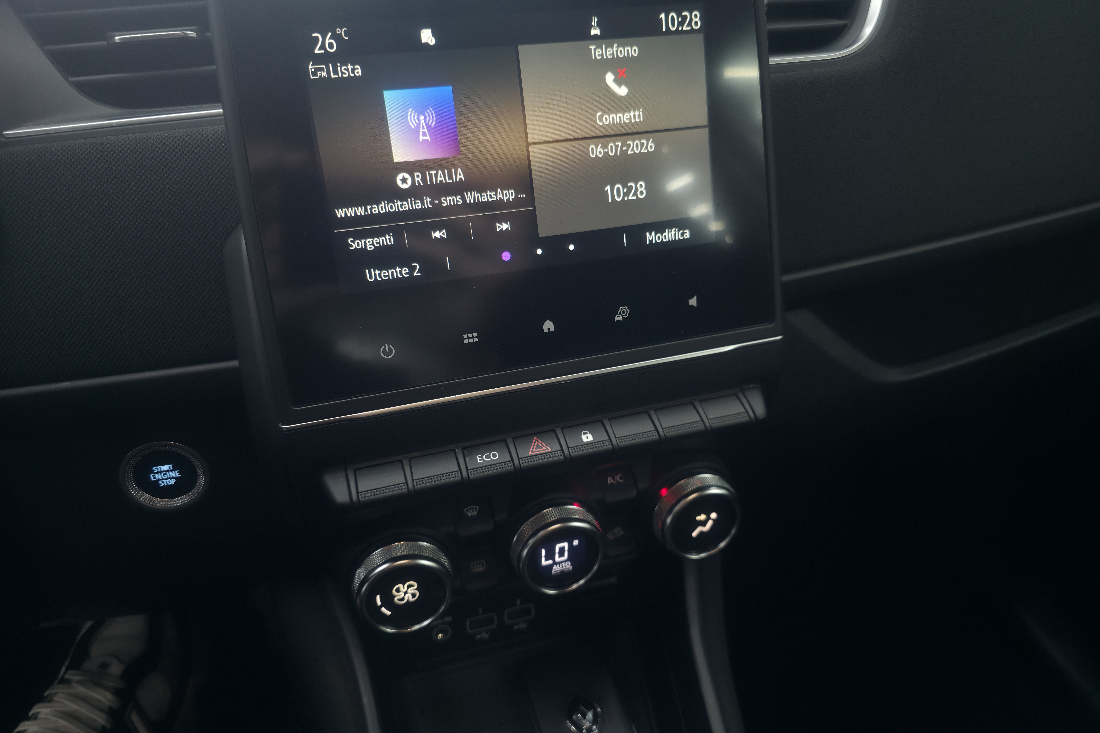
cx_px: 551
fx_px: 733
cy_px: 376
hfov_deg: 73.7
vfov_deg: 53.1
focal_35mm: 24
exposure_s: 1/40.6
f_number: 1.7
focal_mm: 6.3
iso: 80
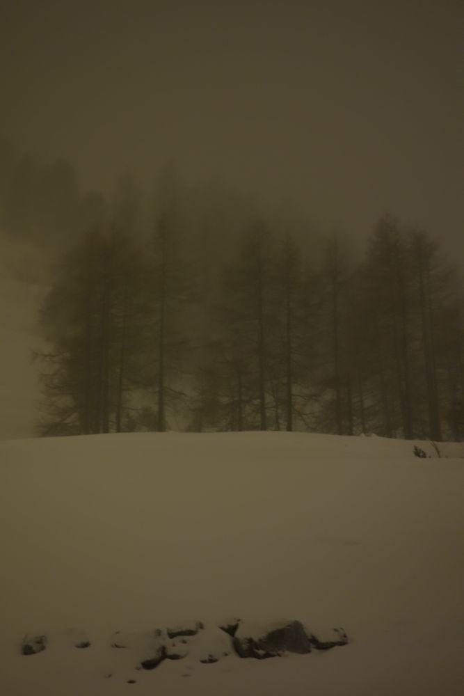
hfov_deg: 26.0
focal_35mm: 52
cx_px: 232
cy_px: 348
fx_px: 1005
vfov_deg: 38.2
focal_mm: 19.31
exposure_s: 1/8
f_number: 3.5
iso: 1000
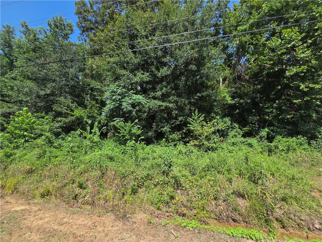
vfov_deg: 89.9
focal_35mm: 13
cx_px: 161
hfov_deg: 106.2
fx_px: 121
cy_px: 121
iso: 50
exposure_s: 1/1142
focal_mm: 2.2
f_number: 2.2
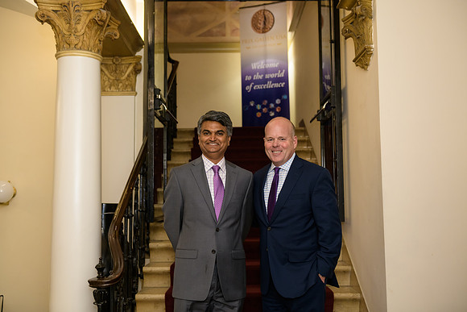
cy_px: 156
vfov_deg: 33.4
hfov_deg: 48.4
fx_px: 519
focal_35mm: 40
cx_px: 234
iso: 1000
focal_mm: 40
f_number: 3.2
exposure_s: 1/125
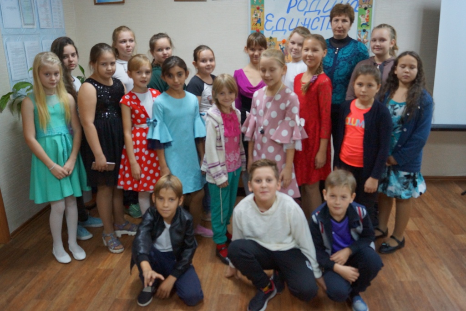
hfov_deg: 67.4
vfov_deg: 47.9
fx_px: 350
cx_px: 233
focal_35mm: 27
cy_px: 156
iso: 1600
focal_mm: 18
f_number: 4
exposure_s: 1/160
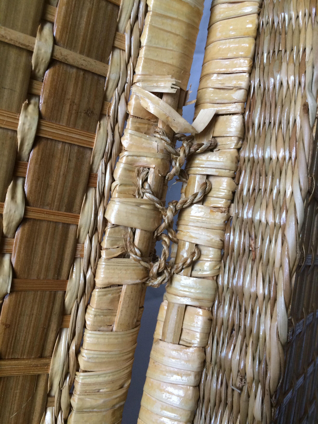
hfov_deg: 48.2
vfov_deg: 61.7
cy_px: 212
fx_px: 355
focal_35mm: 29
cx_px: 159
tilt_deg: -46.1
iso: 160
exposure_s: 1/33
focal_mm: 4.15
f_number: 2.2
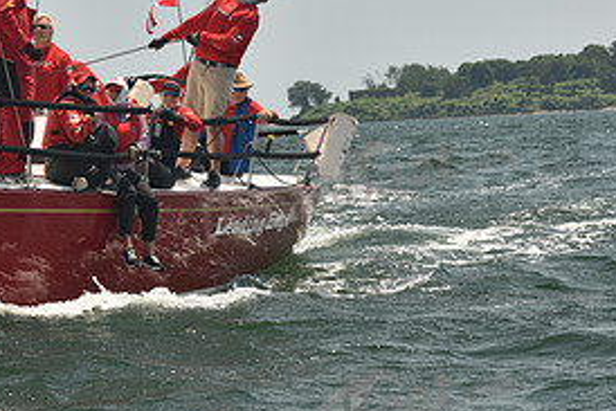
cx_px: 83
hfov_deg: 13.8
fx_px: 2534
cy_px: 102
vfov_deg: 9.3
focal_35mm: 148
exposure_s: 1/640
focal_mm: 70
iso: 250
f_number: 6.3
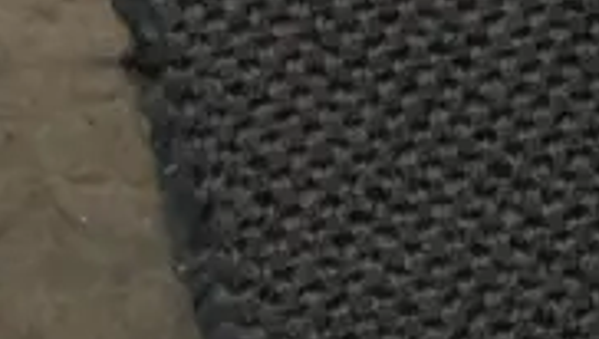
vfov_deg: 4.4
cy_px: -900
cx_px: 10
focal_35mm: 257
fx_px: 4088
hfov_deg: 8.3
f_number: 5.6
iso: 320
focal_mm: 21
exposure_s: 1/60
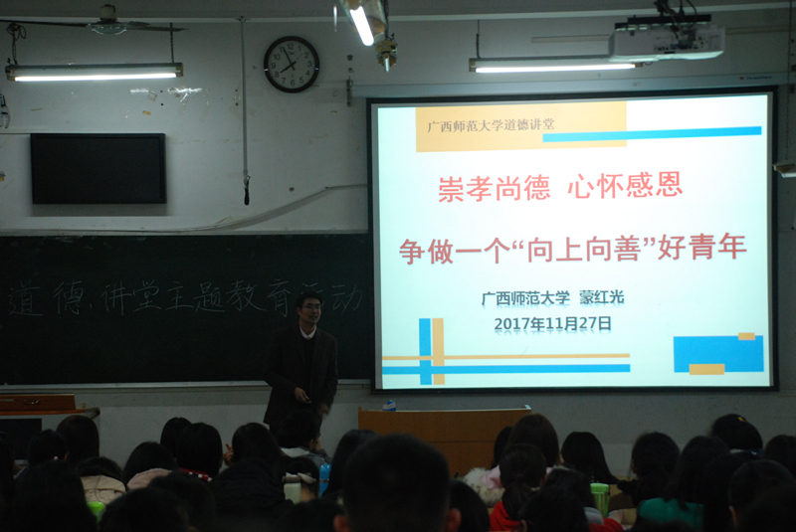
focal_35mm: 87
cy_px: 266
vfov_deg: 15.7
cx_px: 398
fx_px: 1925
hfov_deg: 23.4
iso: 800
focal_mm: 58
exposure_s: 1/25
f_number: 5
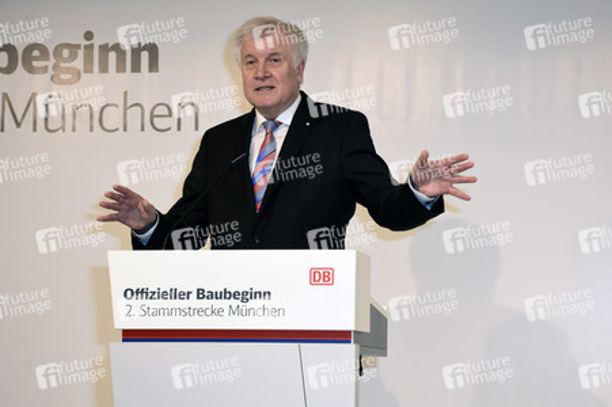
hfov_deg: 22.6
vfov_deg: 15.2
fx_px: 1529
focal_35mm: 90
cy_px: 204
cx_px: 306
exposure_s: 1/160
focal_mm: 60
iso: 500
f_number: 6.3
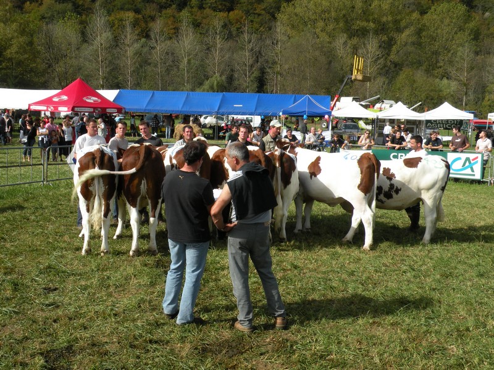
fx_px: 599
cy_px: 185
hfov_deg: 44.8
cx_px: 247
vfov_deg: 34.3
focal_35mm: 42
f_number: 6.3
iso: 64
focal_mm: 7.4
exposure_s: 1/245
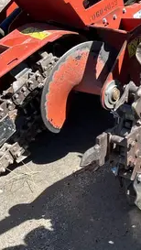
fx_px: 504
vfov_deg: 27.5
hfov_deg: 14.7
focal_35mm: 76
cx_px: 221
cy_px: 62
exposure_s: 1/1890
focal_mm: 5.1
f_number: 1.6
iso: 50
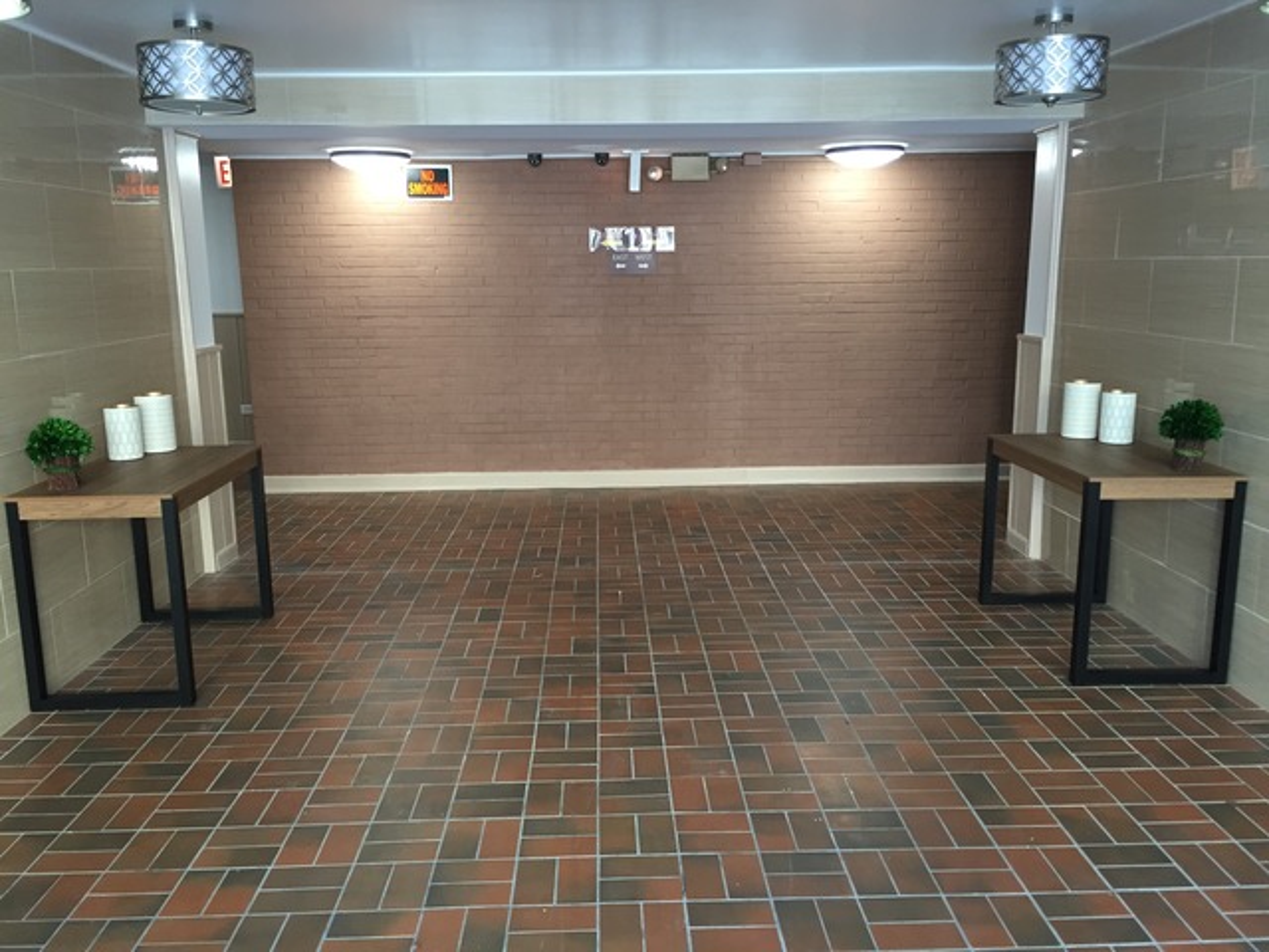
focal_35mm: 29
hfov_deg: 61.7
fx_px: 1063
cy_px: 476
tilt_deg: -10.9
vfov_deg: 48.2
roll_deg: +0.5
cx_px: 634
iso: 100
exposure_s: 1/30
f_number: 2.2
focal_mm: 4.15
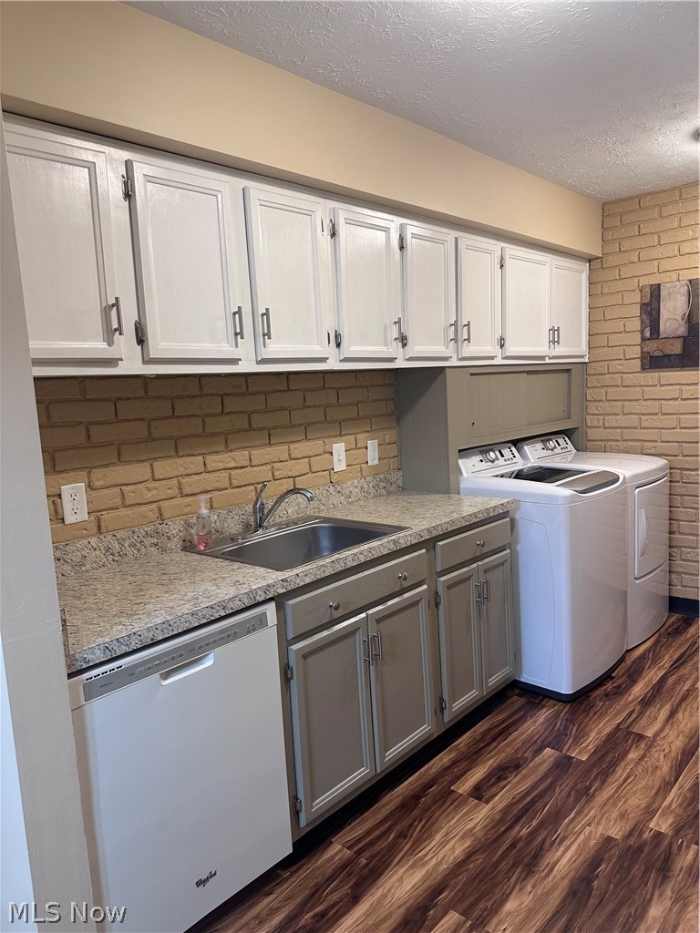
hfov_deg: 56.8
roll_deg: +2.4
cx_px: 350
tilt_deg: -7.1
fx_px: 647
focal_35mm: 24
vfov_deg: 71.6
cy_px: 466
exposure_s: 1/60
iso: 160
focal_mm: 6.86
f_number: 1.78
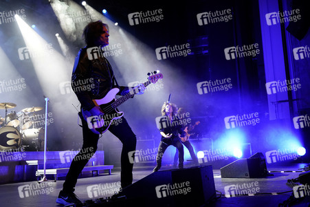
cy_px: 104
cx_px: 155
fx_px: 310
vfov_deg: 36.8
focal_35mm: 36
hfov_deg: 53.2
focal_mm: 36
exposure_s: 1/320
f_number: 5.6
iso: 2500
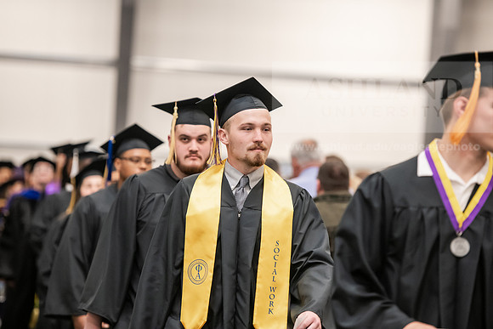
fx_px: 2123
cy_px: 164
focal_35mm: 155
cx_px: 246
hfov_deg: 13.2
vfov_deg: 8.9
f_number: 3.2
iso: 2500
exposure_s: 1/200
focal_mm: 155
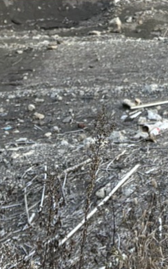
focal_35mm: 141
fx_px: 1034
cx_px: 218
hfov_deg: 9.1
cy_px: -277
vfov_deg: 12.8
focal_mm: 5.96
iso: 64
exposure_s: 1/571
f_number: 1.6
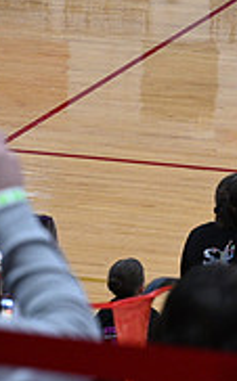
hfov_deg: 5.2
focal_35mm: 241
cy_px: 9
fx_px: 2502
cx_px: 596
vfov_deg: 8.7
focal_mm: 74
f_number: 4
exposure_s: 1/400
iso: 4000
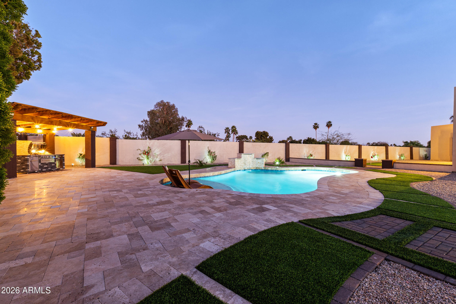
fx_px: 190
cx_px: 228
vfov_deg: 77.3
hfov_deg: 100.4
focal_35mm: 15
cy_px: 152
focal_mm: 10
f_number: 9
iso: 250
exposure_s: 30
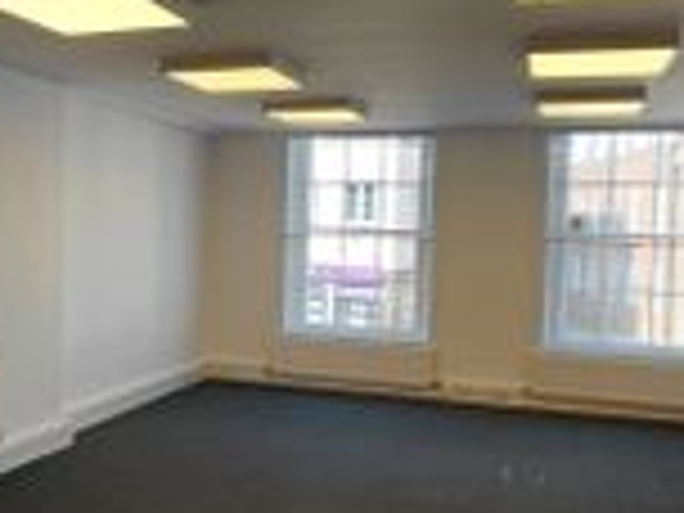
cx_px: 256
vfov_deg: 34.3
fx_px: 830
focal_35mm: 42
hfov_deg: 44.4
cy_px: 266
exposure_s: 1/150
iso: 40
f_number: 2.2
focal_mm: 1.64
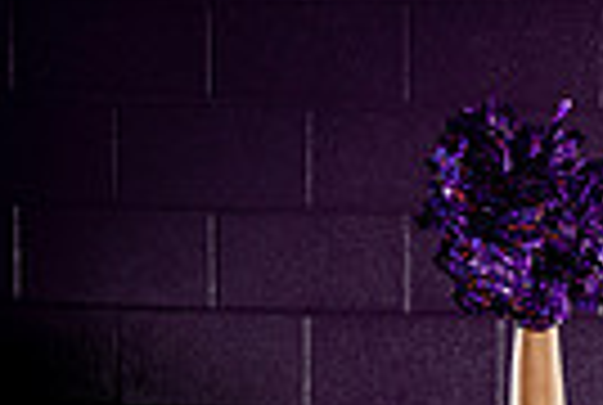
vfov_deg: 7.2
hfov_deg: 11.2
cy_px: 940
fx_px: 3038
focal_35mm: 181
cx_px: 652
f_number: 4
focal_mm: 54
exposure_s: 1/250
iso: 250
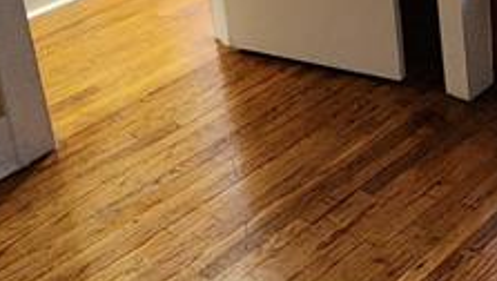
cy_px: -127
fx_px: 858
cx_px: 479
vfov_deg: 17.0
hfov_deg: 30.4
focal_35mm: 65
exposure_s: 1/30
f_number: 2.2
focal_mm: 2.2
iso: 500
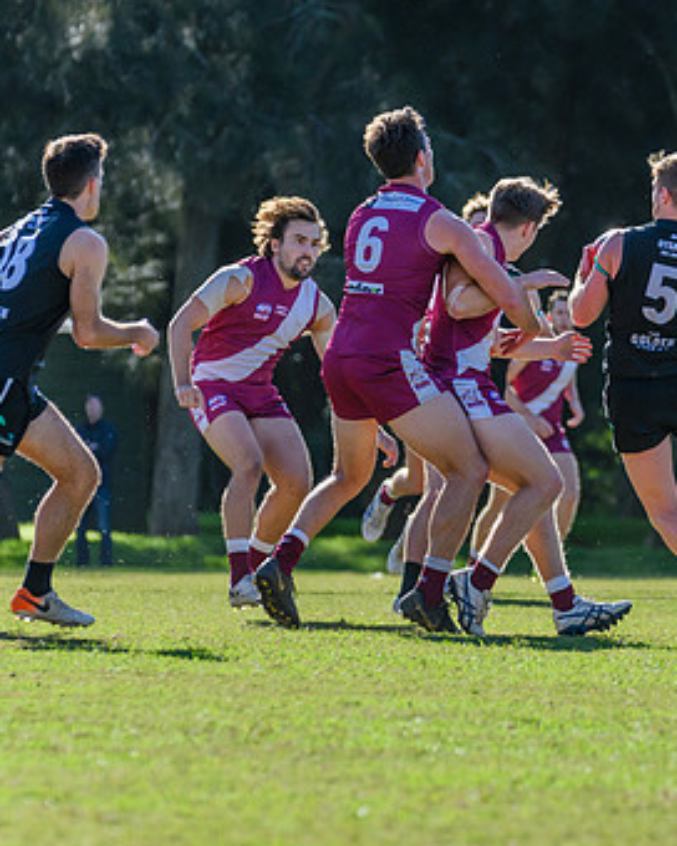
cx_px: 670
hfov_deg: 3.1
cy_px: 412
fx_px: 12398
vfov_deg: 3.9
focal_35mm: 495
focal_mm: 250
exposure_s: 1/1600
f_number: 6.3
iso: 800
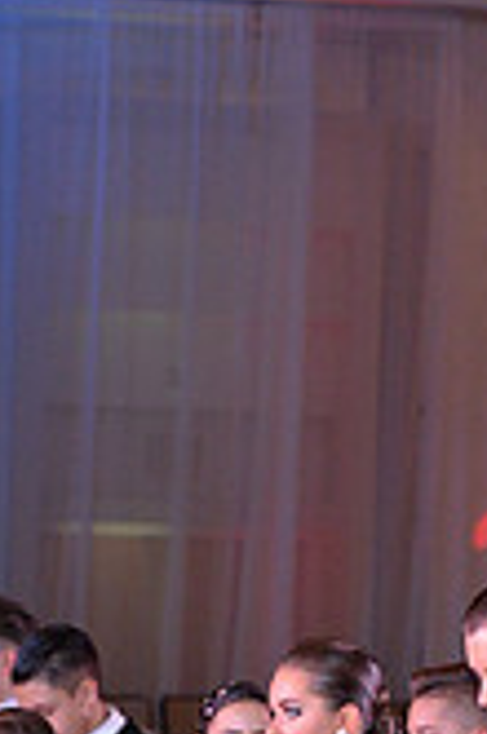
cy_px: 1220
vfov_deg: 8.2
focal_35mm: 245
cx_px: -11
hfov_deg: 5.6
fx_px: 4992
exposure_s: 1/250
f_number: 5
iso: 2000
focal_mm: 70
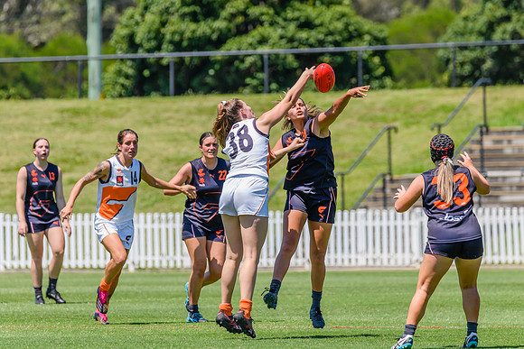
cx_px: 263
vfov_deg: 2.5
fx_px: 7947
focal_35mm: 546
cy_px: 145
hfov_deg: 3.8
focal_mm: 450
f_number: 9
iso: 800
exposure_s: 1/2000
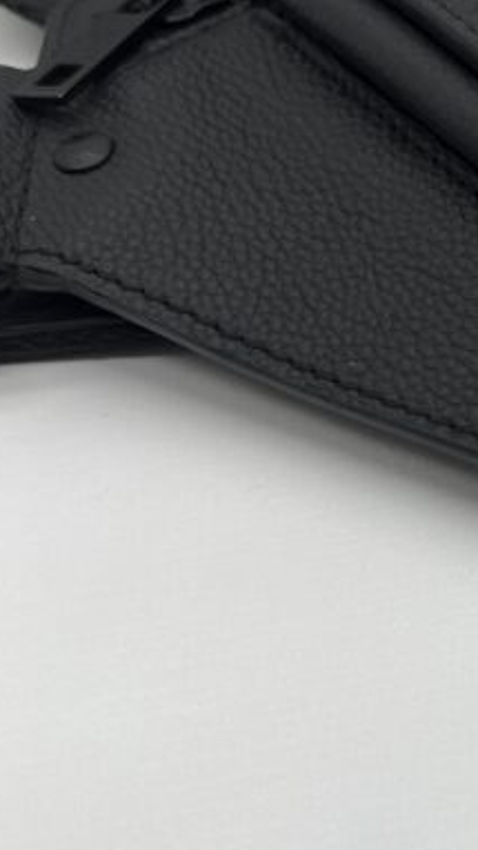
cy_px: 314
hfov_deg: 14.3
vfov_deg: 27.8
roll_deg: +1.8
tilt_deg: -38.9
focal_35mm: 76
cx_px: 820
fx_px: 1712
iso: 40
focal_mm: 5.7
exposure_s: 1/229
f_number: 1.5
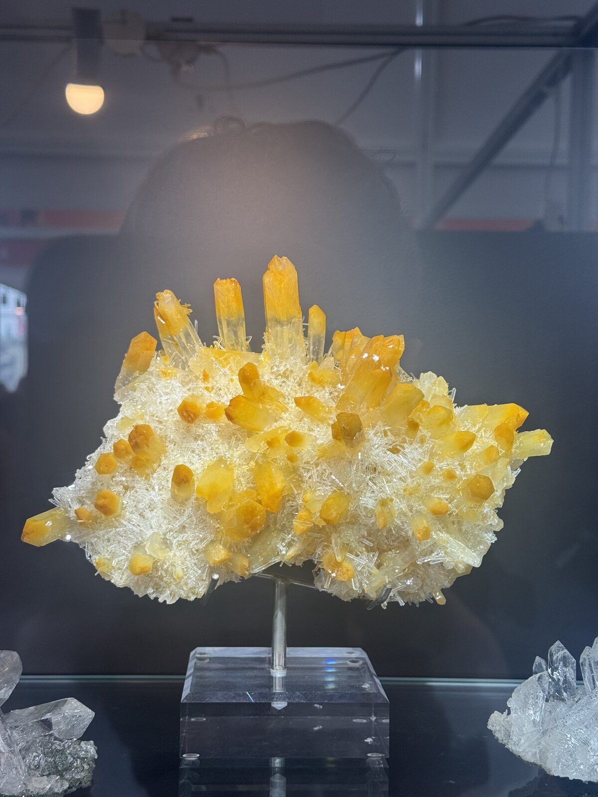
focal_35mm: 48
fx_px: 1106
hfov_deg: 30.3
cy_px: 398
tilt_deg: -0.2
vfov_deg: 39.7
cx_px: 299
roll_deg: -0.7
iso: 64
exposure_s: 1/252
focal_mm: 6.76
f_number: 1.78
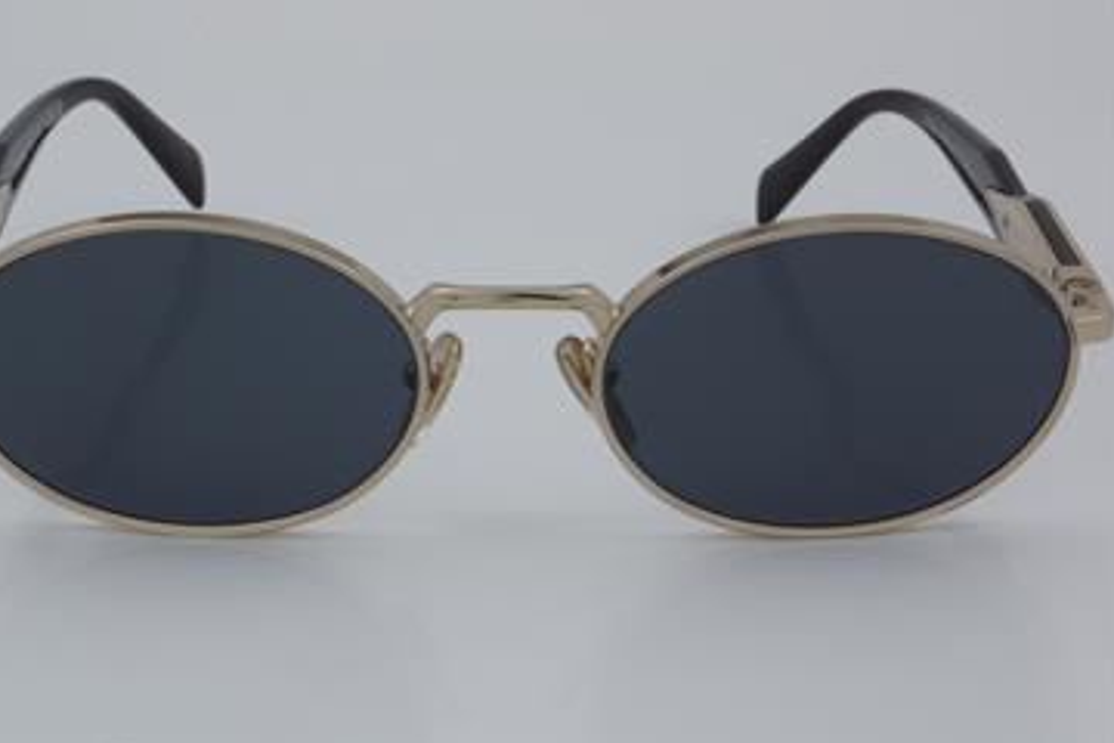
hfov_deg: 22.2
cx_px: 507
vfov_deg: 14.9
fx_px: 2833
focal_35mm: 92
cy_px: 353
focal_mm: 55
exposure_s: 1/4
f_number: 32
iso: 100
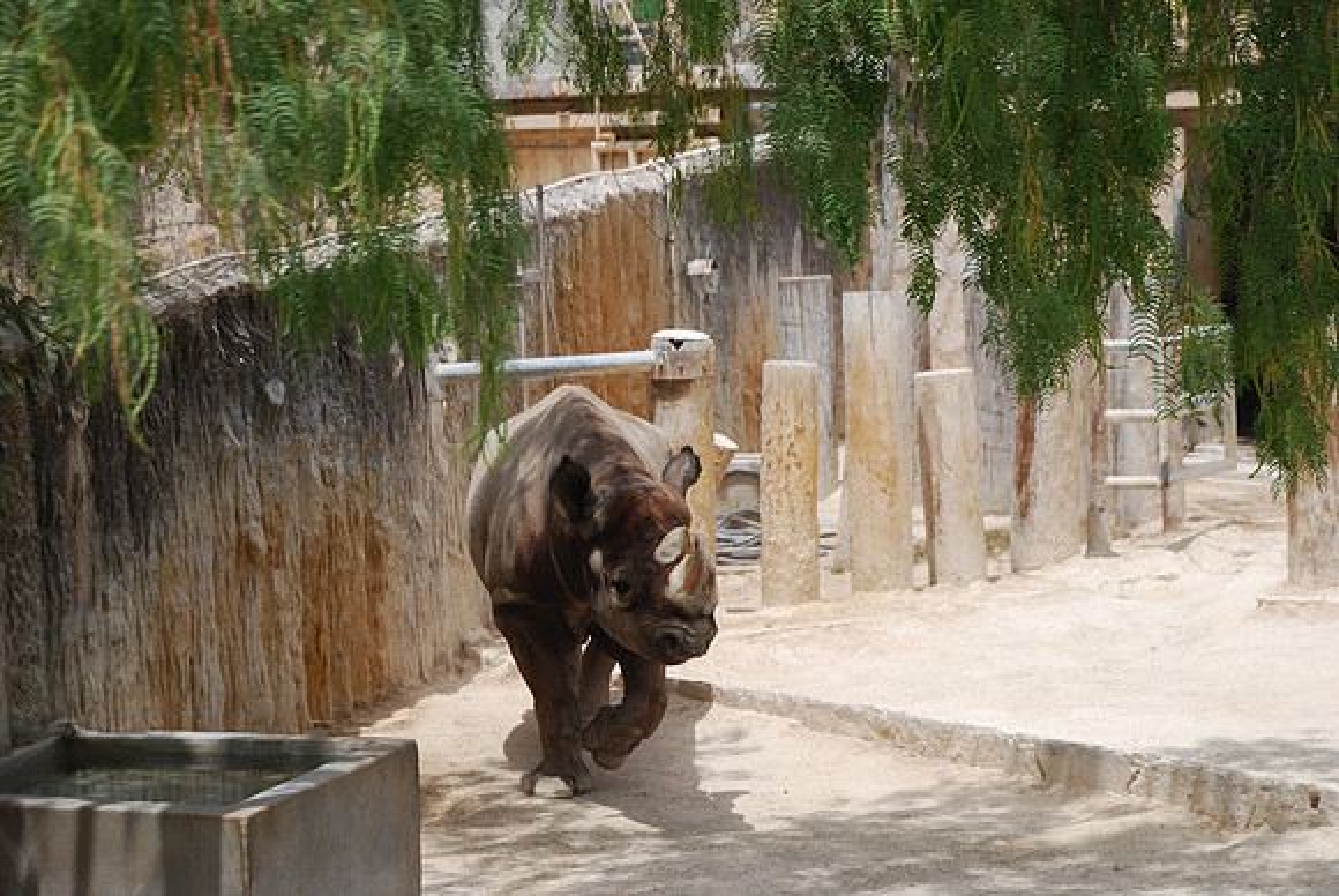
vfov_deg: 10.8
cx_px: 670
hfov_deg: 16.1
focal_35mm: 128
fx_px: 4747
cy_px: 448
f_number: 5.6
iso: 100
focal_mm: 85
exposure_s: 1/500
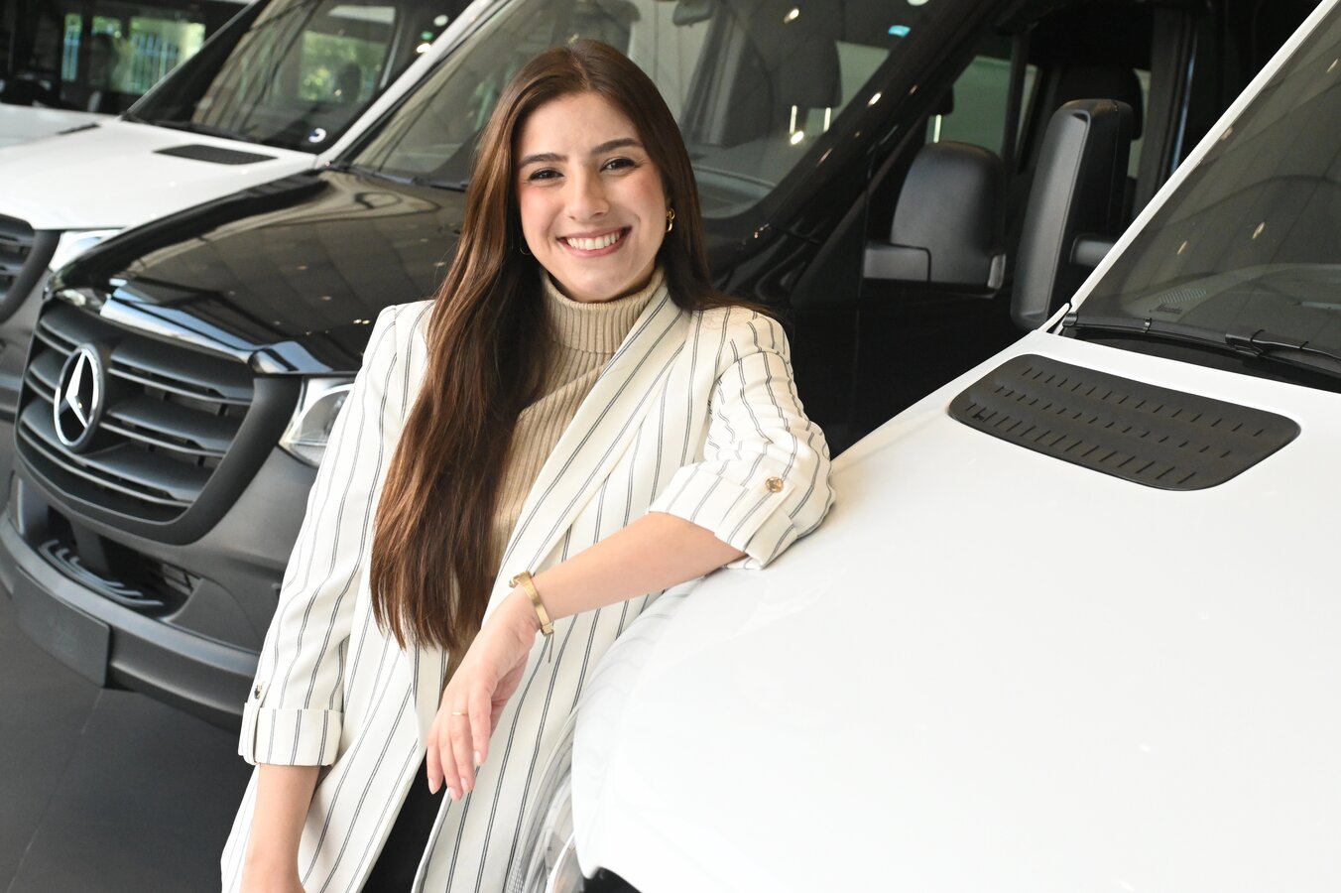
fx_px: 1899
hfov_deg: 38.9
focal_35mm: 51
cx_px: 670
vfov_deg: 26.5
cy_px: 446
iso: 4000
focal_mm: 34
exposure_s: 1/1250
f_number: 4.5
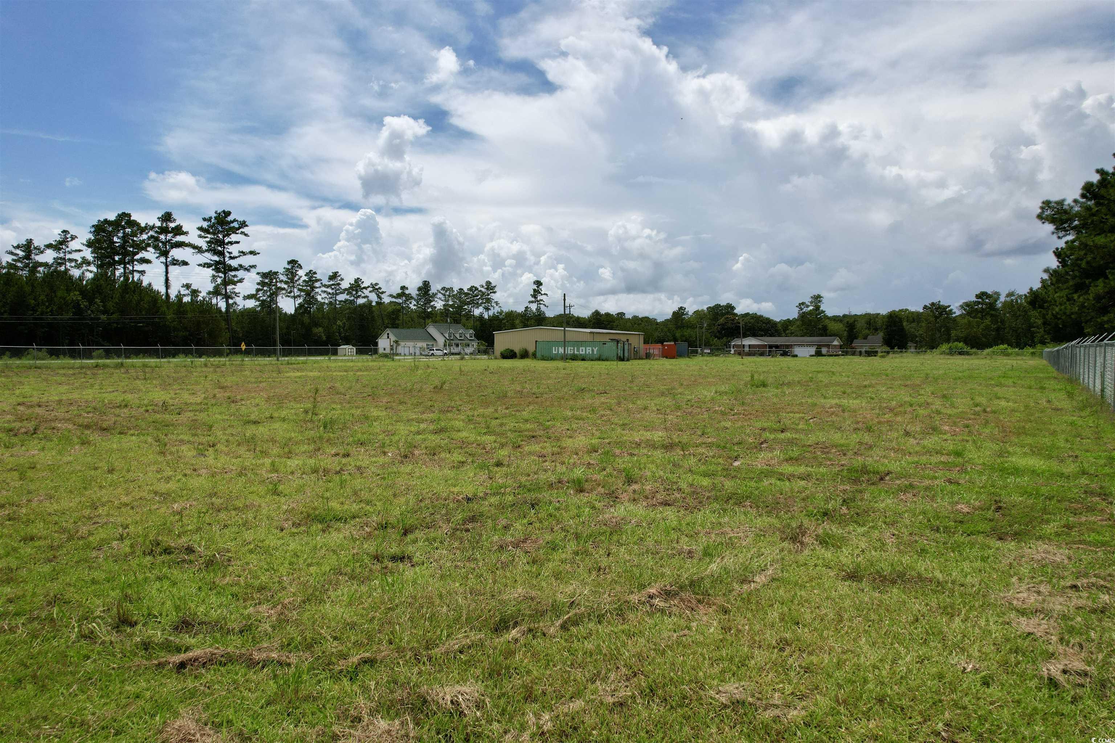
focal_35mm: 22
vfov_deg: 57.2
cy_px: 372
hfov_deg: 78.6
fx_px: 681
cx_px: 558
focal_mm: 8.38
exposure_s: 1/3200
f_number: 2.8
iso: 100
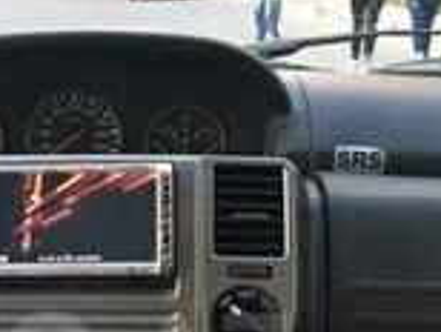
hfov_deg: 15.6
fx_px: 1582
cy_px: 356
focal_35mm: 124
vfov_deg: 11.8
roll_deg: +0.0
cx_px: -6
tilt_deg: -13.9
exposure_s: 1/25
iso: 200
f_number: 2.2
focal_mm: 4.15
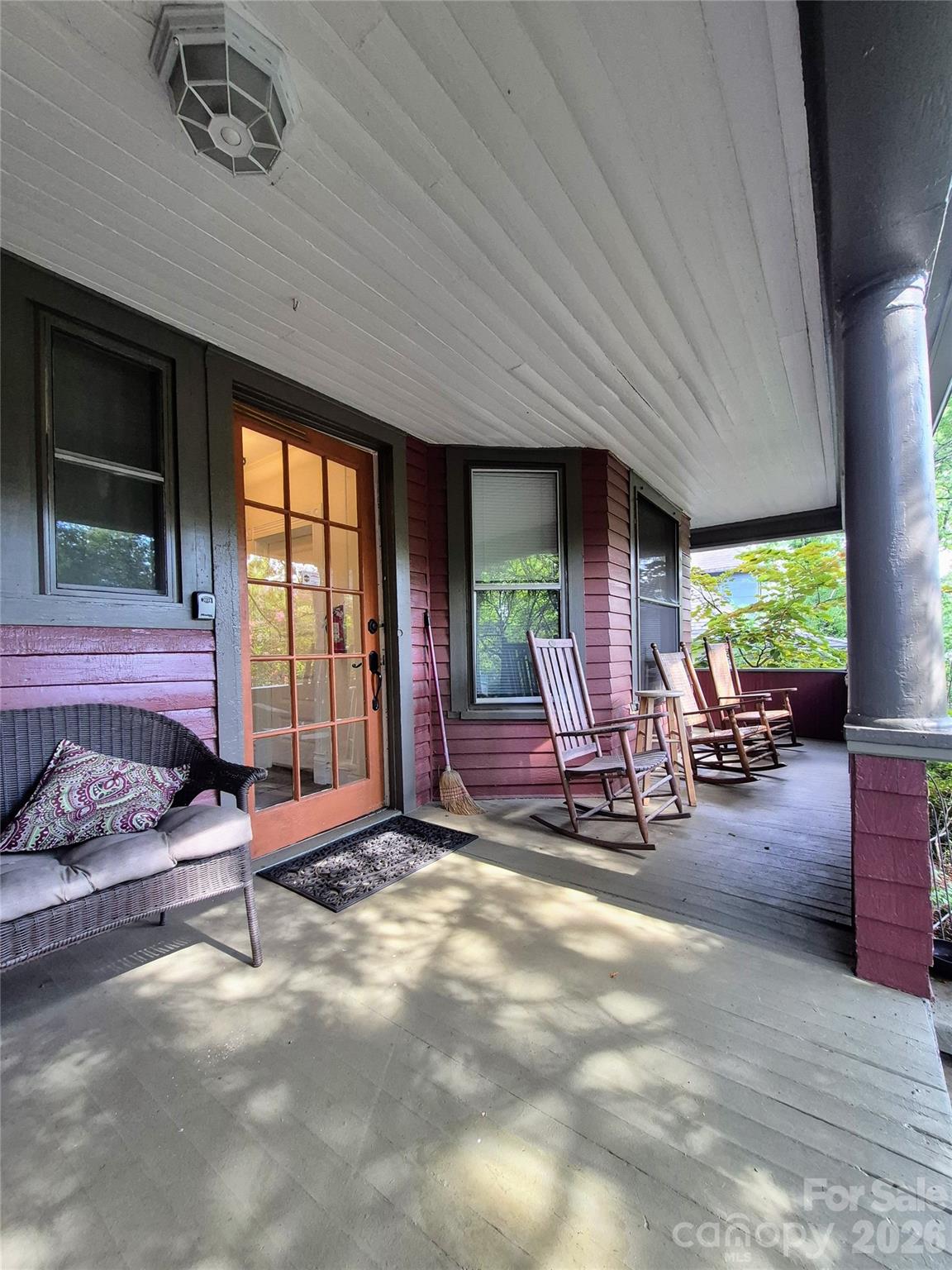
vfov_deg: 106.2
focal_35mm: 13
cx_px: 476
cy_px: 635
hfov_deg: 89.9
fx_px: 477
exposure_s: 1/60
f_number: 2.2
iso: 160
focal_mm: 1.74
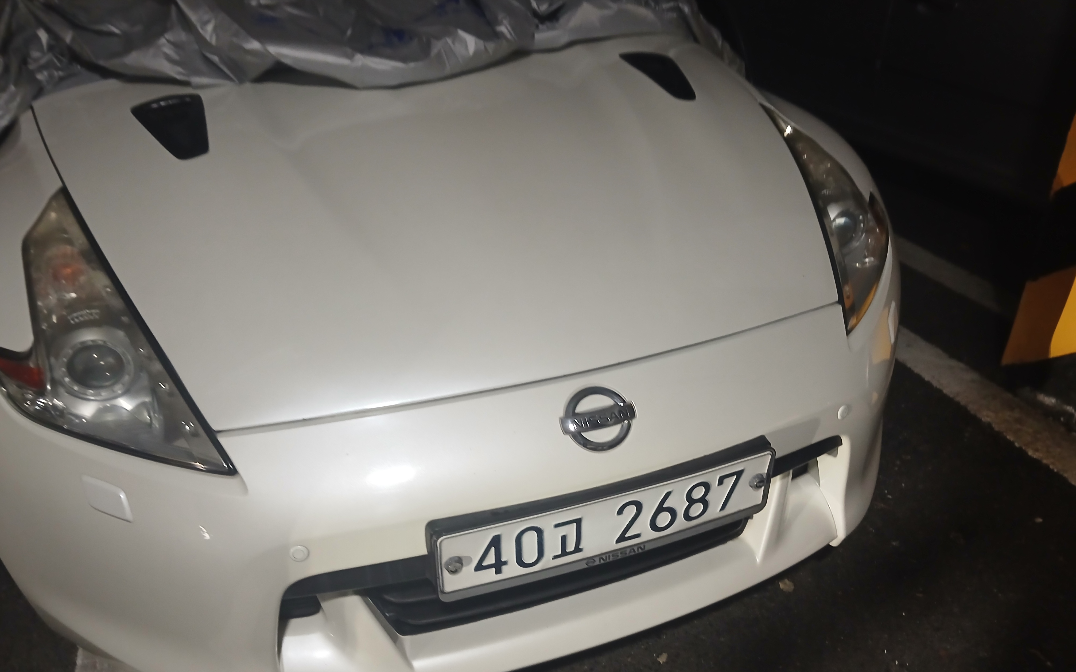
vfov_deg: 43.1
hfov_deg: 64.6
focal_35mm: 29
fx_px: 850
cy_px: 372
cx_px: 535
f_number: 1.8
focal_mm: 3.98
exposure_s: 1/24
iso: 320
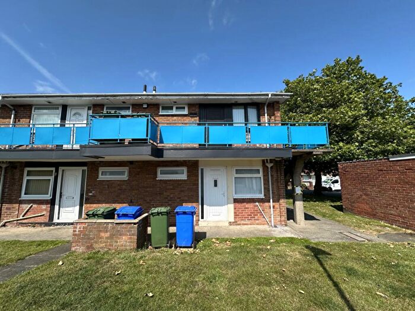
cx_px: 208
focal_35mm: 14
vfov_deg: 85.7
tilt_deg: +7.3
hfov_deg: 102.1
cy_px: 156
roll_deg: +0.1
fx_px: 168
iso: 50
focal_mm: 2.22
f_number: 2.2
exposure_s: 1/1182
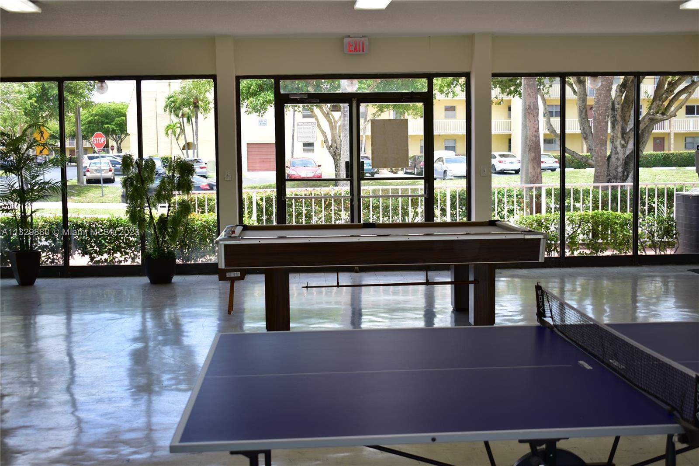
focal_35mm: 51
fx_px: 990
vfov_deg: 26.5
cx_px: 350
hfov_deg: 38.9
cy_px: 233
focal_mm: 34
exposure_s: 1/60
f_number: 4.5
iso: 100
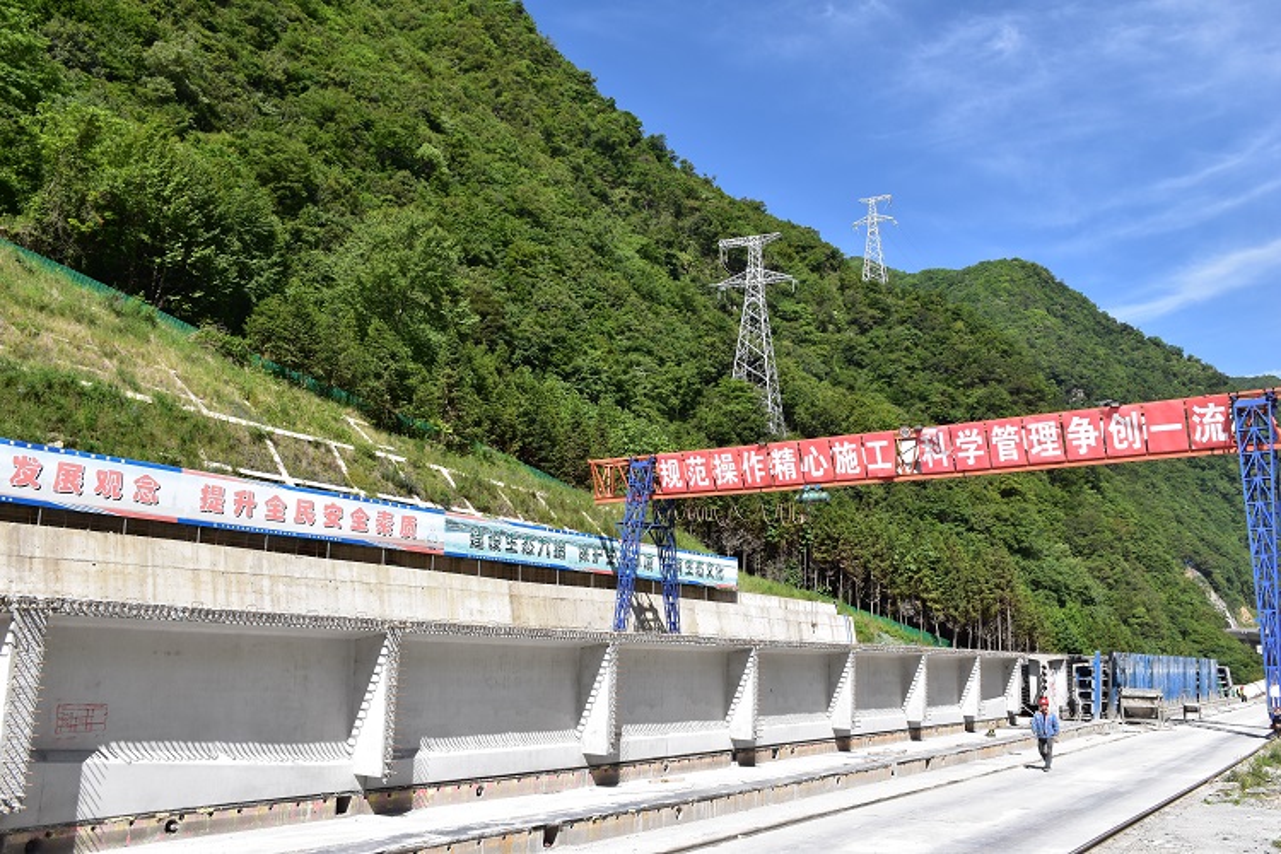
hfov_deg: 61.9
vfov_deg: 43.6
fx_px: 1067
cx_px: 640
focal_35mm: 30
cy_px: 427
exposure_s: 1/320
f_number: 11
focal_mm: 20
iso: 400
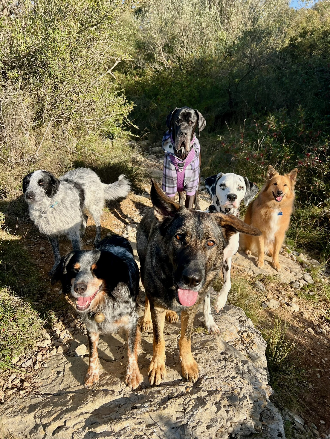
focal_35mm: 26
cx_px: 165
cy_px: 220
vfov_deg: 67.3
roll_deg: -0.8
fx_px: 330
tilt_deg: -13.6
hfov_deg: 53.1
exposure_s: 1/1751
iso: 50
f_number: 1.5
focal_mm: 5.7
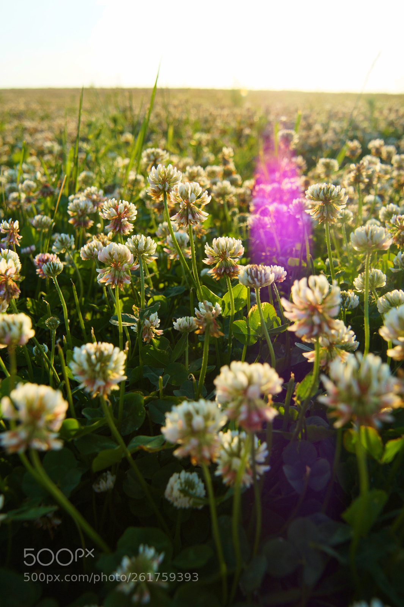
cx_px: 202
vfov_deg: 53.2
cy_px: 304
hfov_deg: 36.8
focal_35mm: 36
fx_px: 607
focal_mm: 24
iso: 100
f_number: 5.6
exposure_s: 1/320
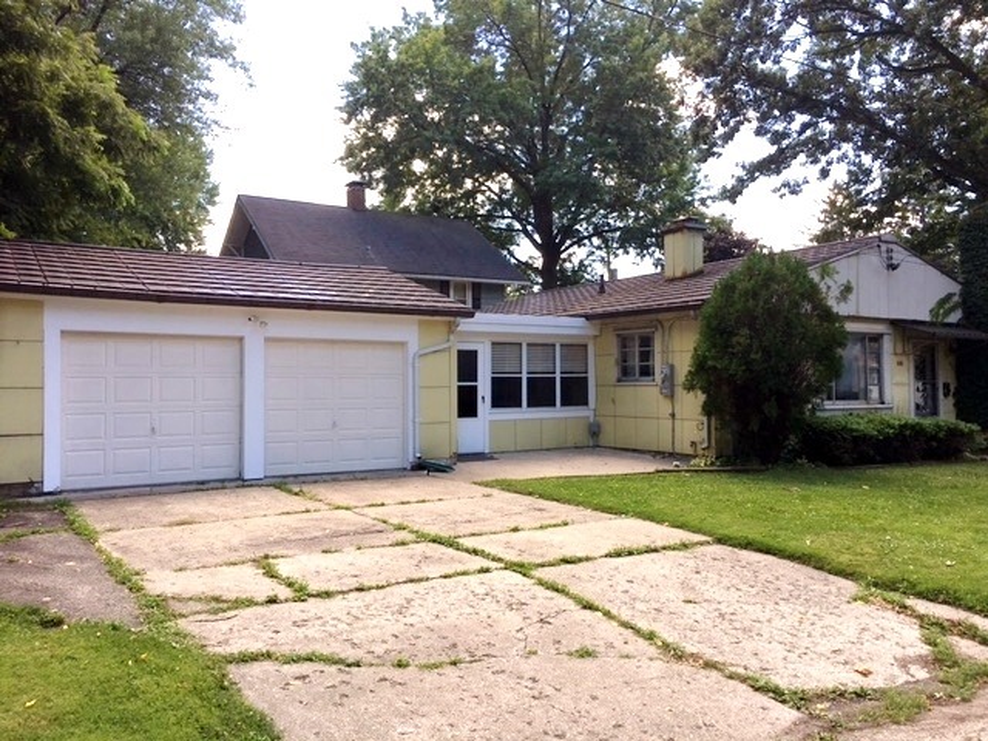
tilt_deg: +2.5
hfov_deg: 61.7
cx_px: 494
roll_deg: -0.2
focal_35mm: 29
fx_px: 828
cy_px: 370
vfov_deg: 48.2
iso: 25
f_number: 2.2
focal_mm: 4.15
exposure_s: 1/418
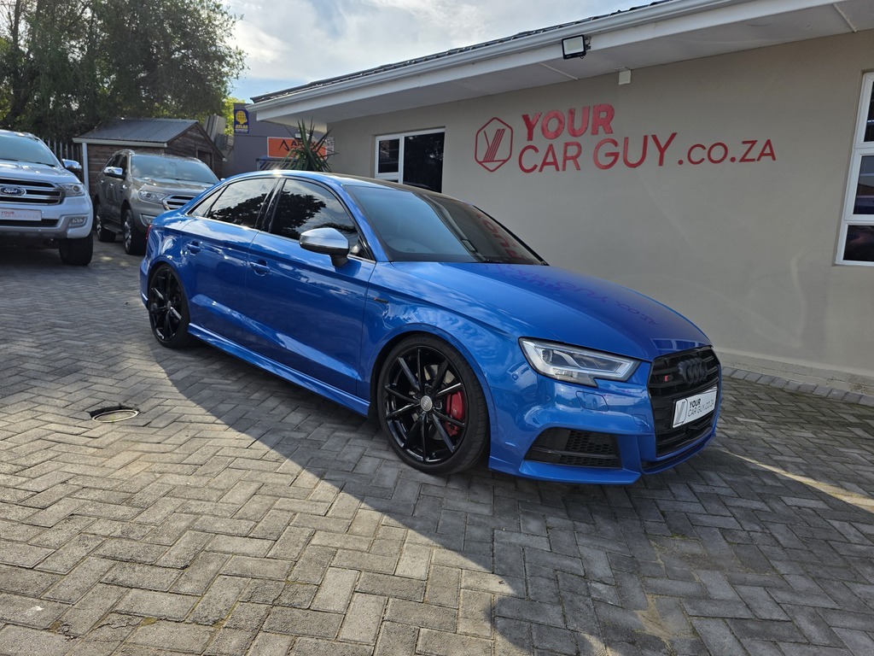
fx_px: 581
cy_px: 328
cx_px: 437
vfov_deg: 58.9
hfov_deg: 73.9
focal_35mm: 23
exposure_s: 1/7333
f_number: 1.7
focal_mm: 6.3
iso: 80
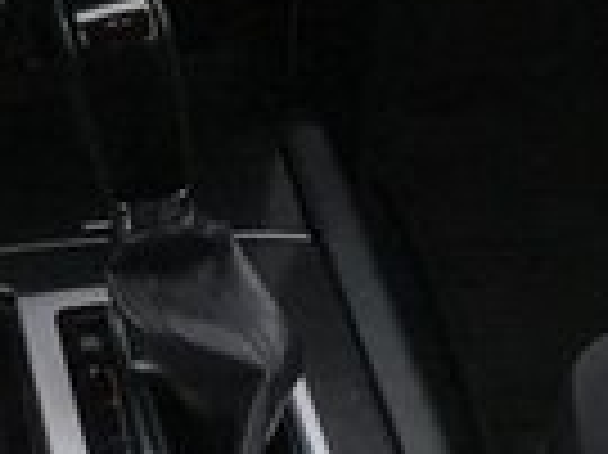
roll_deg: +0.6
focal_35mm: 142
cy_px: -429
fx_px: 2492
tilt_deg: -32.8
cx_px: -189
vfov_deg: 9.8
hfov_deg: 13.4
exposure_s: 1/33
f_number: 2.2
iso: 125
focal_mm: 4.15
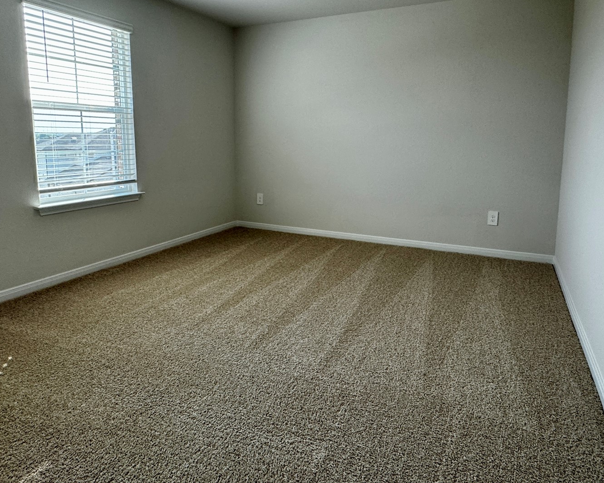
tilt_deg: -7.5
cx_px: 312
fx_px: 375
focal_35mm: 21
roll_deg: -1.8
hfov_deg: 77.6
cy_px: 186
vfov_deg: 64.7
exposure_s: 1/120
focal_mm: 2.22
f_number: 2.2
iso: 80
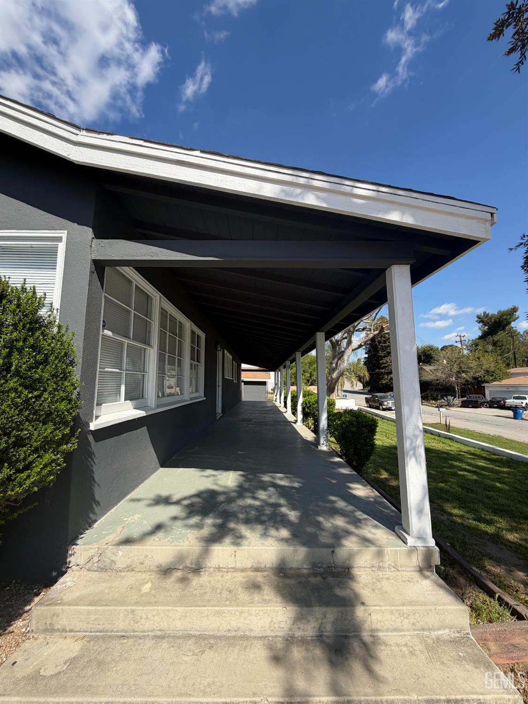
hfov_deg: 85.7
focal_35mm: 14
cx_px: 264
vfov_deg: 102.0
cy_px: 352
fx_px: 285
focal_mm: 2.22
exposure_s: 1/770
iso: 25
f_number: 2.2
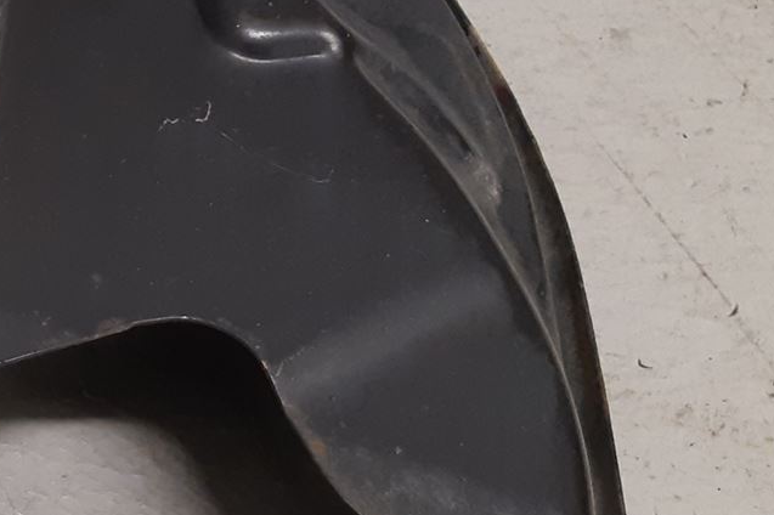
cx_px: -407
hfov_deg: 20.0
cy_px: 86
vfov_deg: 15.6
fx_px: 1869
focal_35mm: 87
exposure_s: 1/50
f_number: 1.7
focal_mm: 3.93
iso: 160
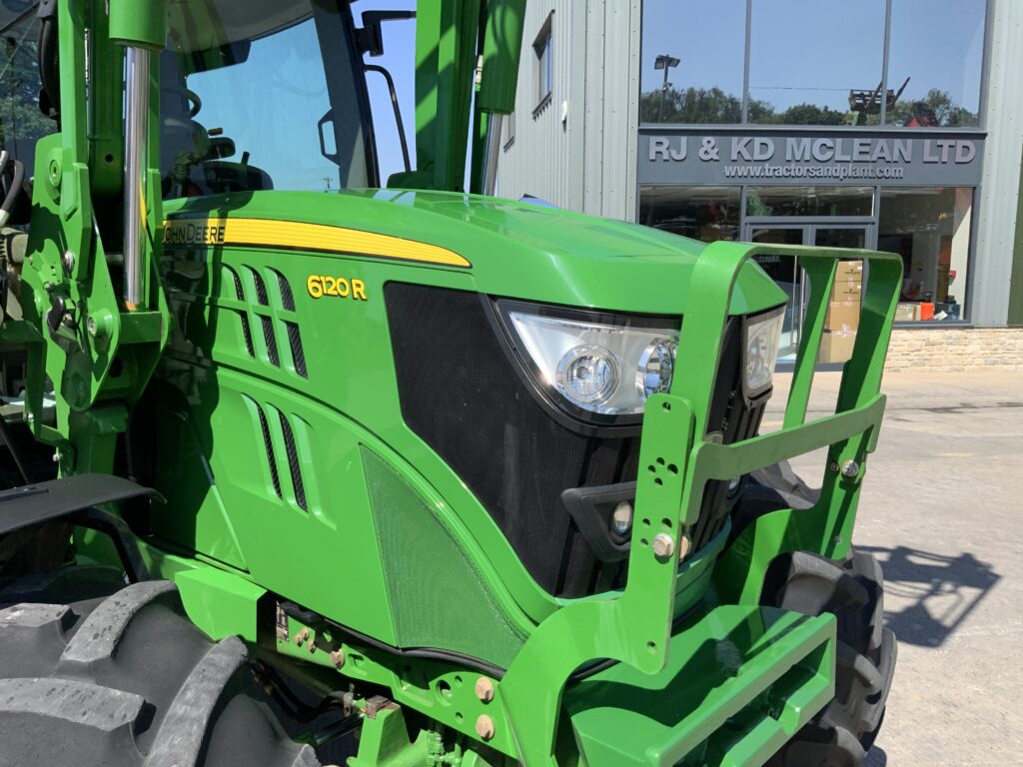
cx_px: 512
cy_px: 384
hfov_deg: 61.7
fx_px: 857
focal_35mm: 29
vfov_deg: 48.2
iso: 16
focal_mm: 3
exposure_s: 1/1121
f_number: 1.8
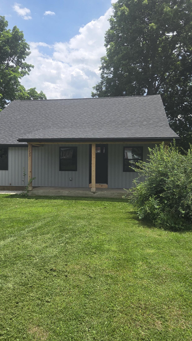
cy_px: 170
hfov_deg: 34.5
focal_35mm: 34
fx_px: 308
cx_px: 72
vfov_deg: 58.0
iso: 80
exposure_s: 1/4771
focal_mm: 5.4
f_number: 1.8
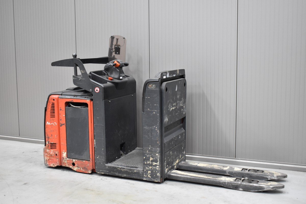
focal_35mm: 44
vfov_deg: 30.8
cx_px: 153
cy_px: 102
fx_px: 370
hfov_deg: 45.0
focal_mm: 29
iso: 1600
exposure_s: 1/40
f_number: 4.2
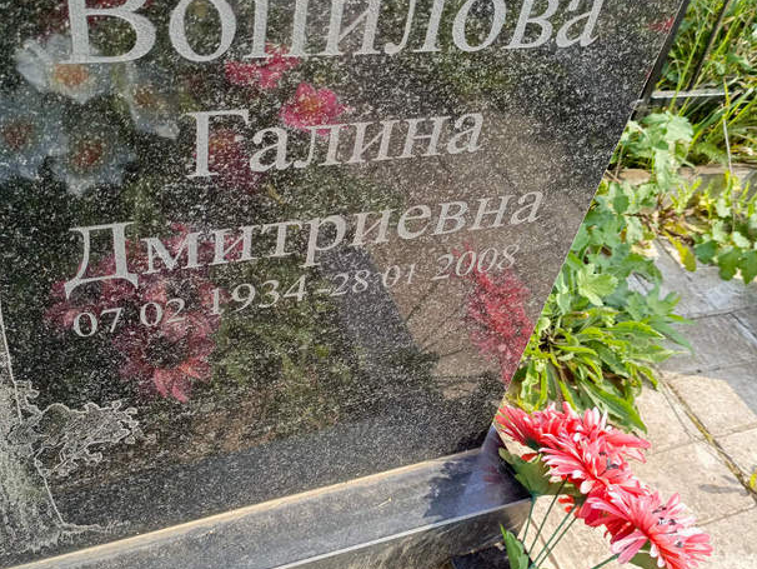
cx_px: 359
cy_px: 249
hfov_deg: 55.3
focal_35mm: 33
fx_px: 722
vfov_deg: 42.9
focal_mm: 4.76
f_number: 1.69
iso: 110
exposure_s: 1/273
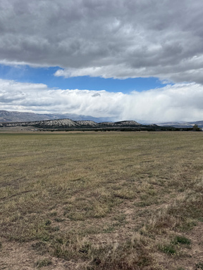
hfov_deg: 46.5
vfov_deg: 60.0
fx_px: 235
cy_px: 131
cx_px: 78
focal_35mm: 30
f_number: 1.78
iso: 80
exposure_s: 1/7353
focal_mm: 6.76
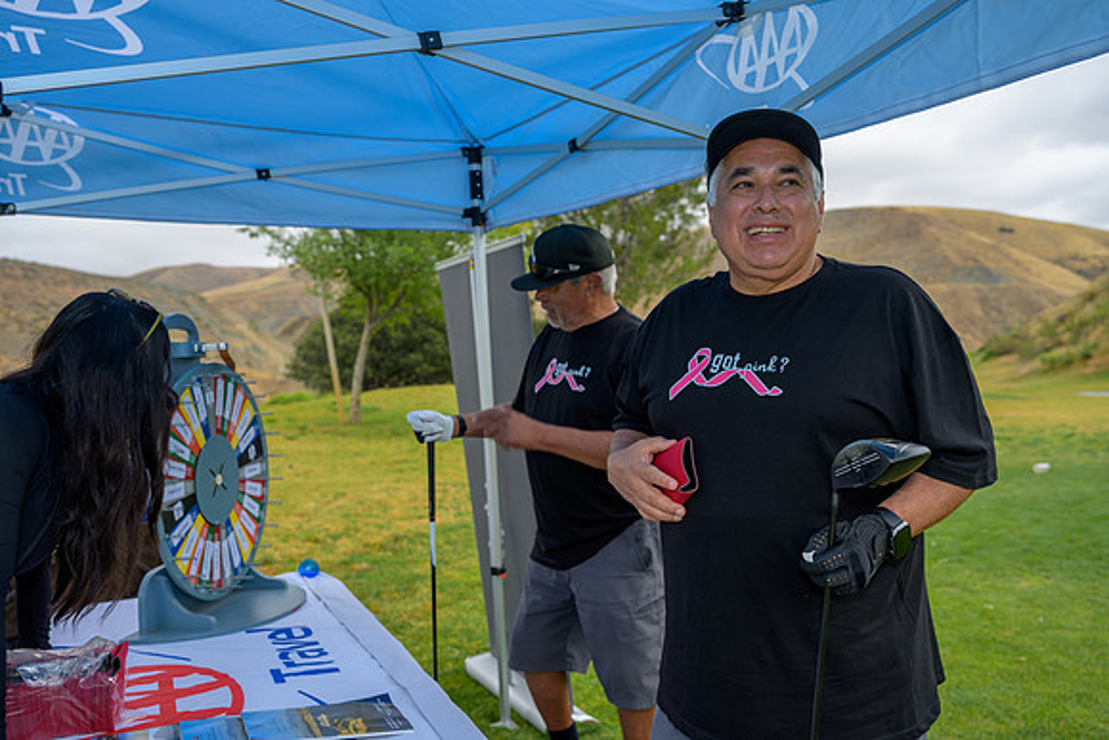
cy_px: 370
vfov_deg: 41.7
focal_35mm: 32
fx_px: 971
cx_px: 554
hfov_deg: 59.5
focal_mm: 31.5
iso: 100
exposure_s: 1/200
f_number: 4
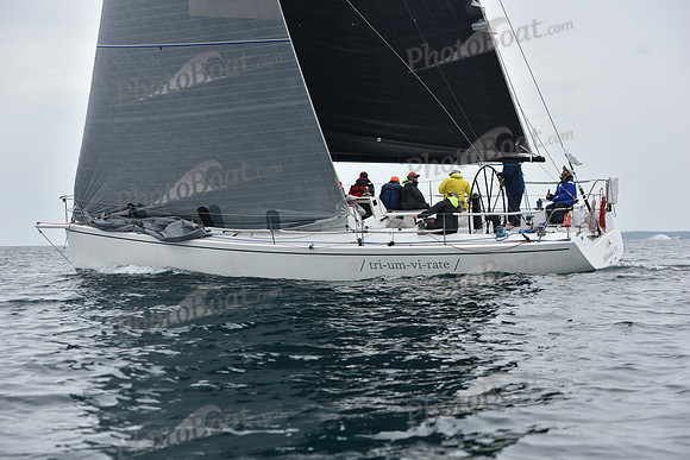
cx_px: 345
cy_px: 230
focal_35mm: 70
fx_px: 1342
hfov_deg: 28.8
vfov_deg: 19.5
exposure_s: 1/800
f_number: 5.6
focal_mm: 70
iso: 250
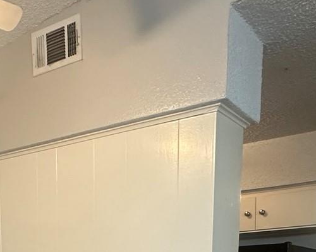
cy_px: 371
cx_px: 68
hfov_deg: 32.7
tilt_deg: -8.9
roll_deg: +1.2
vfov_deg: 22.6
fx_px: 524
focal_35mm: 56
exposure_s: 1/60
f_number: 2.2
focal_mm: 2.22
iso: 250
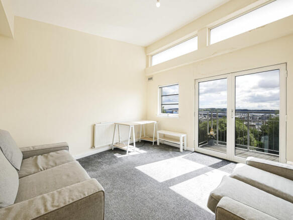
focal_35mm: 14
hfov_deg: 102.1
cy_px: 110
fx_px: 118
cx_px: 146
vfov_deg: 85.7
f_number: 4
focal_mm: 7
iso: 200
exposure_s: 1/125
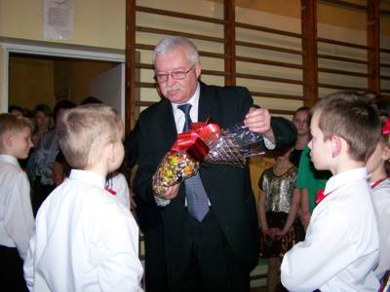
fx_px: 428
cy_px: 146
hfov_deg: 49.0
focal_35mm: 38
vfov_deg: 37.7
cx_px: 195
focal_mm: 6.3
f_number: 2.8
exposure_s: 1/60
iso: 200
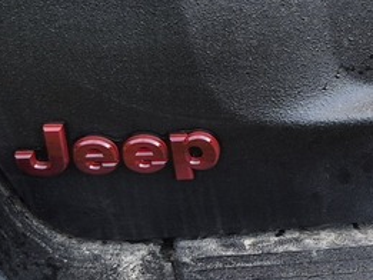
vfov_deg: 10.3
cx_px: 607
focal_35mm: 141
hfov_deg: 13.0
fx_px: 1520
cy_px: -70
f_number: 1.8
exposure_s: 1/180
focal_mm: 5.4
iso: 32
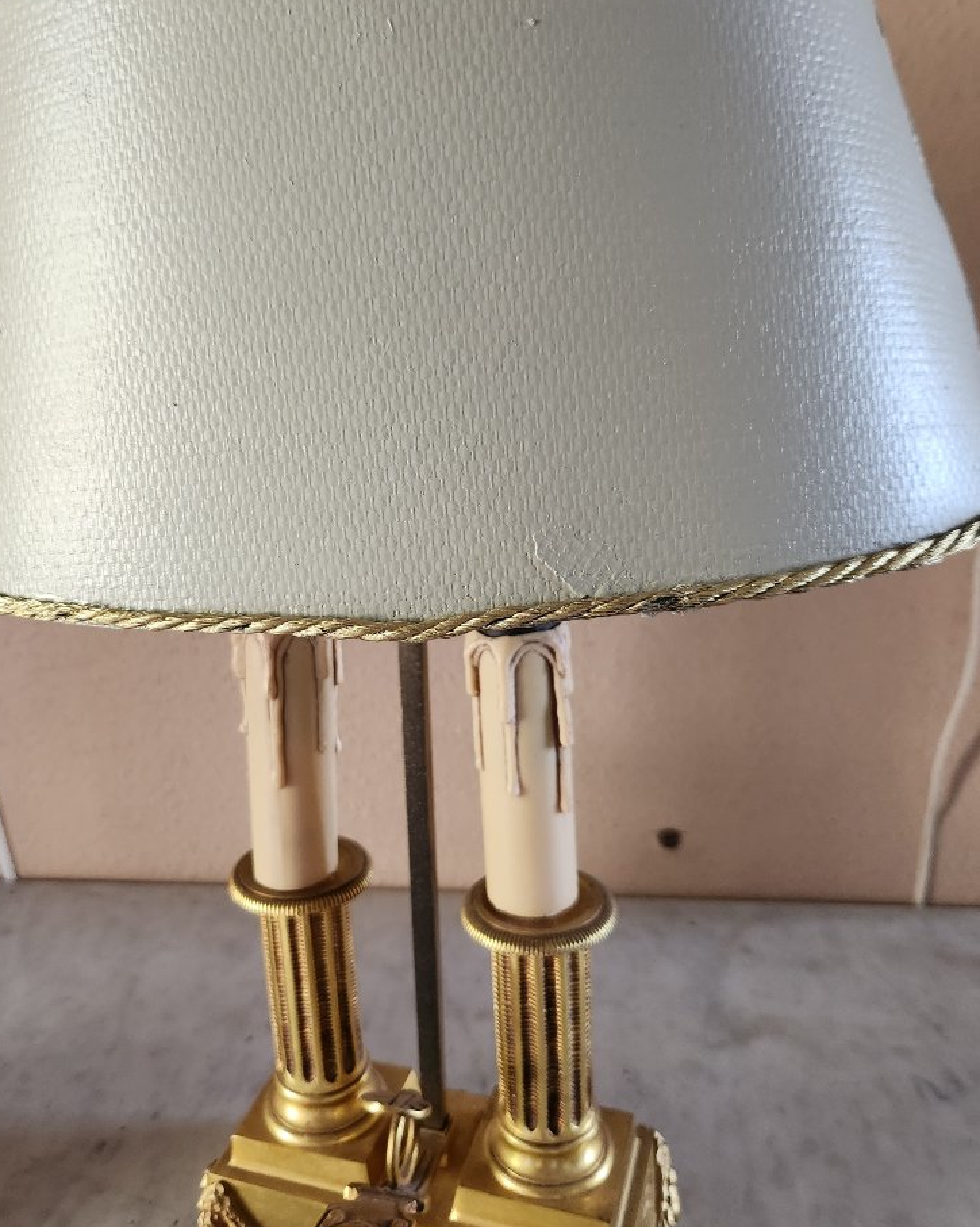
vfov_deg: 57.2
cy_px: 603
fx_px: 1124
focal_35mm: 31
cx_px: 442
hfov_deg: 47.0
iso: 800
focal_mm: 5
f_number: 1.8
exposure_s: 1/120
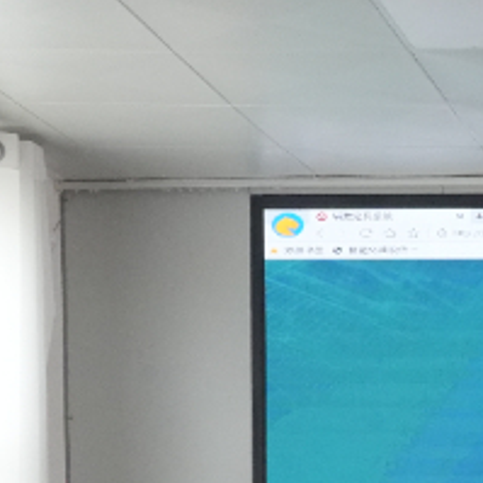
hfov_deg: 11.5
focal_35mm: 143
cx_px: 811
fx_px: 2257
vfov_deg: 11.7
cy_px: 726
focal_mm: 31
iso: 5000
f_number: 11
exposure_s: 1/125
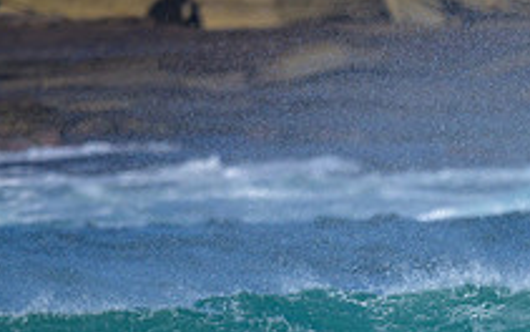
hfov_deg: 0.7
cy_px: 529
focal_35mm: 3083
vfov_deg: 0.4
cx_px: 773
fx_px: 44543
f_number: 6.3
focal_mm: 800
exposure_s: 1/2000
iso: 220
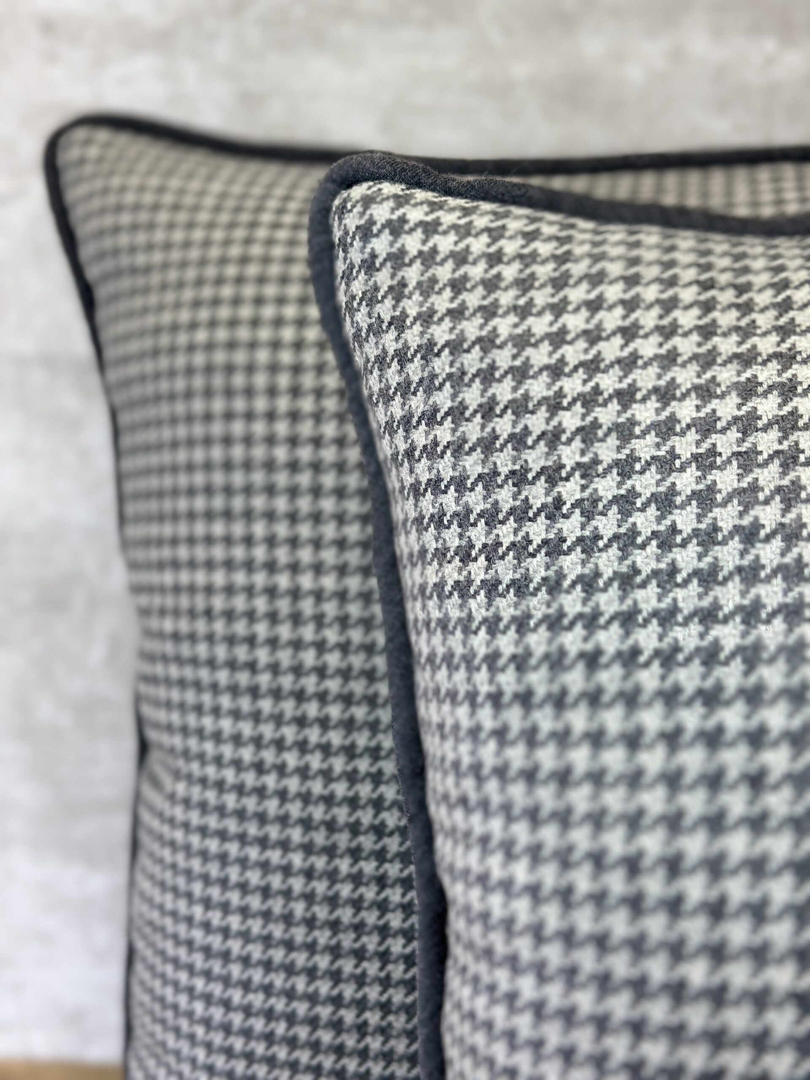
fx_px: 1498
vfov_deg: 39.7
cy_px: 540
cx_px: 405
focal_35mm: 48
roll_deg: +1.7
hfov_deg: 30.3
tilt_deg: -17.1
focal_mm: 6.86
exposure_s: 1/120
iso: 80
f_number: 1.78
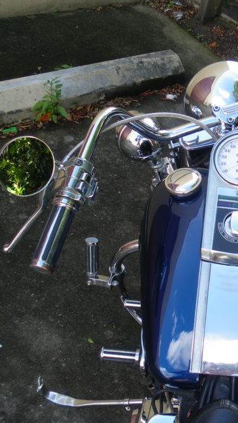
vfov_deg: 39.2
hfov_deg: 21.4
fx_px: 595
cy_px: 210
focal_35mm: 53
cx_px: 265
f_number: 3.5
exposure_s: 1/100
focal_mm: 6.3
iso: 64
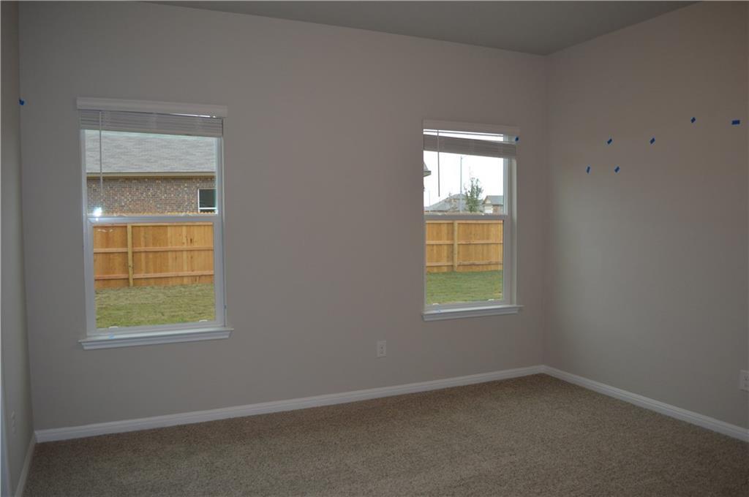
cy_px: 248
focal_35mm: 27
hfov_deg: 67.4
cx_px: 374
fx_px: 561
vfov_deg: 47.8
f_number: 3.5
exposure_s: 1/60
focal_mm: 18
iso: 400
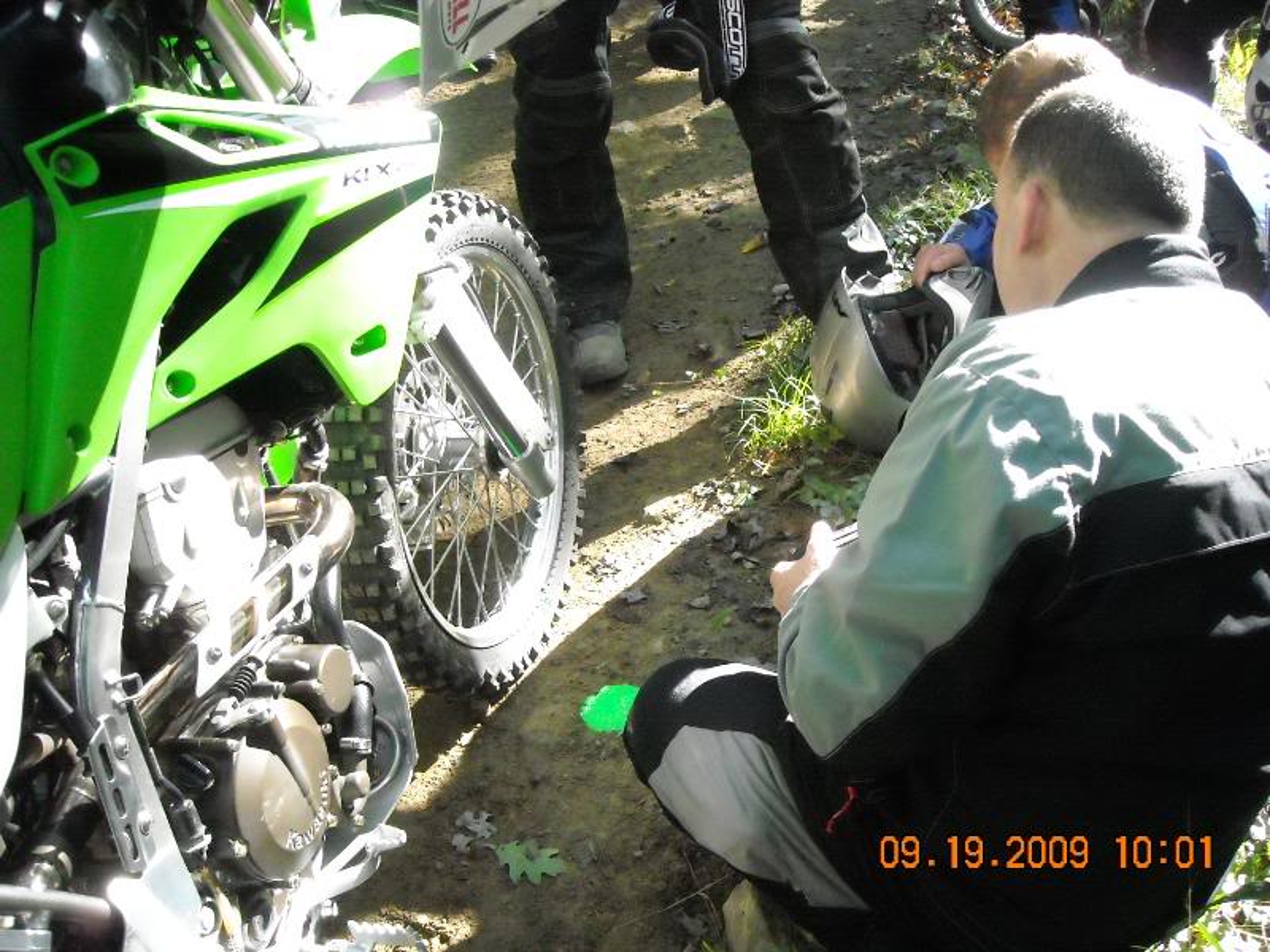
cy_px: 476
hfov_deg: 52.6
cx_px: 635
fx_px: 1284
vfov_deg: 40.7
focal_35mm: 35
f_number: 2.8
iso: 672
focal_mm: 5.7
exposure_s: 1/250
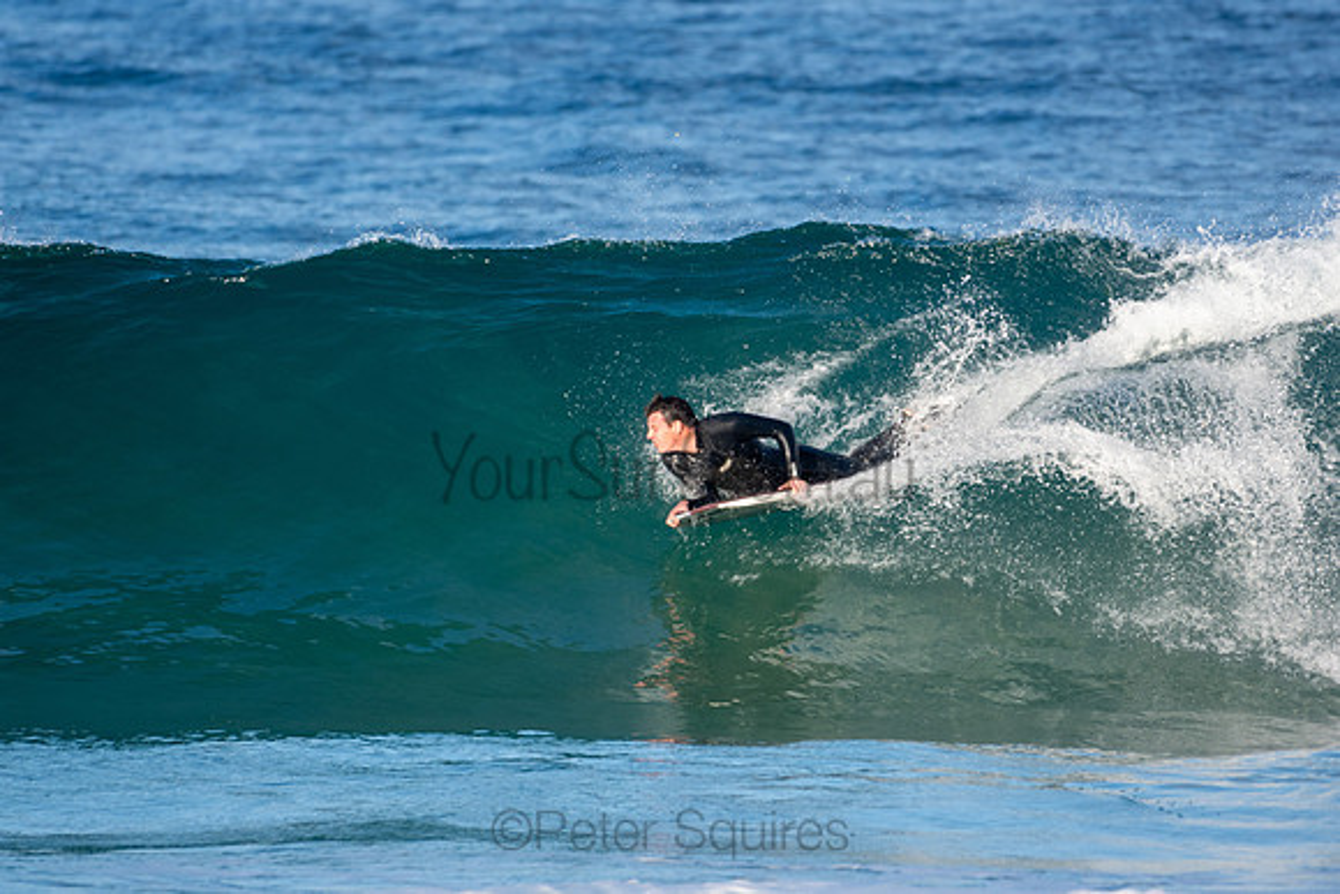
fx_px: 27922
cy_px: 447
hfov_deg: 2.7
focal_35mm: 750
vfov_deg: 1.8
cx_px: 670
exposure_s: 1/1250
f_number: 5.6
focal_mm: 500
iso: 360
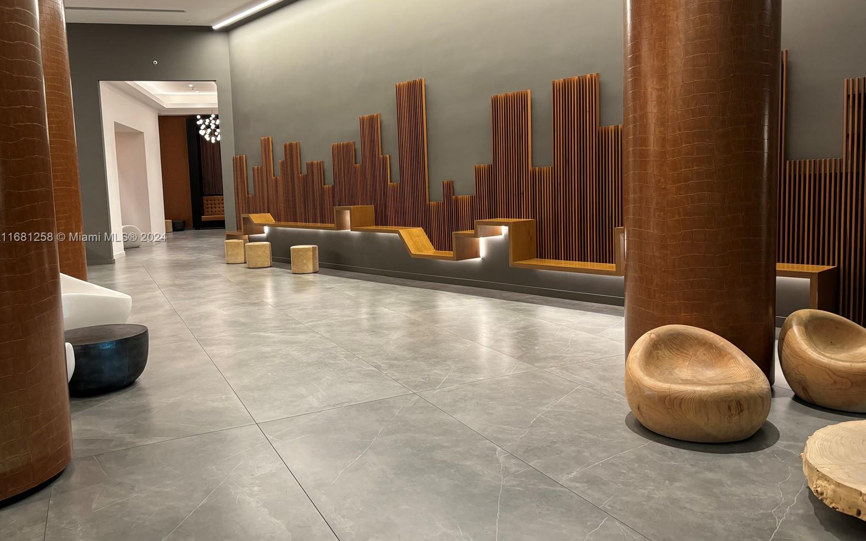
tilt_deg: -5.1
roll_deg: +1.7
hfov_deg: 66.5
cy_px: 238
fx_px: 661
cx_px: 431
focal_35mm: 28
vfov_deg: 44.4
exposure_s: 1/60
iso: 200
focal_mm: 5.96
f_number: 1.6
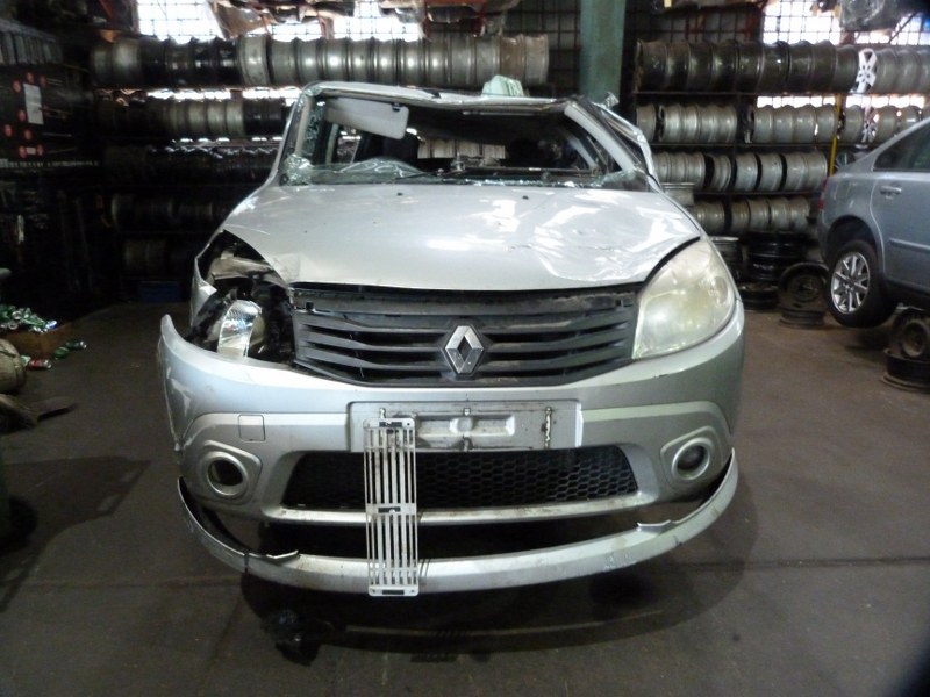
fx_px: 672
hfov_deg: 69.4
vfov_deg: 54.9
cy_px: 348
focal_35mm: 25
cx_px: 465
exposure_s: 1/25
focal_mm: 4.5
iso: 800
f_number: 2.8
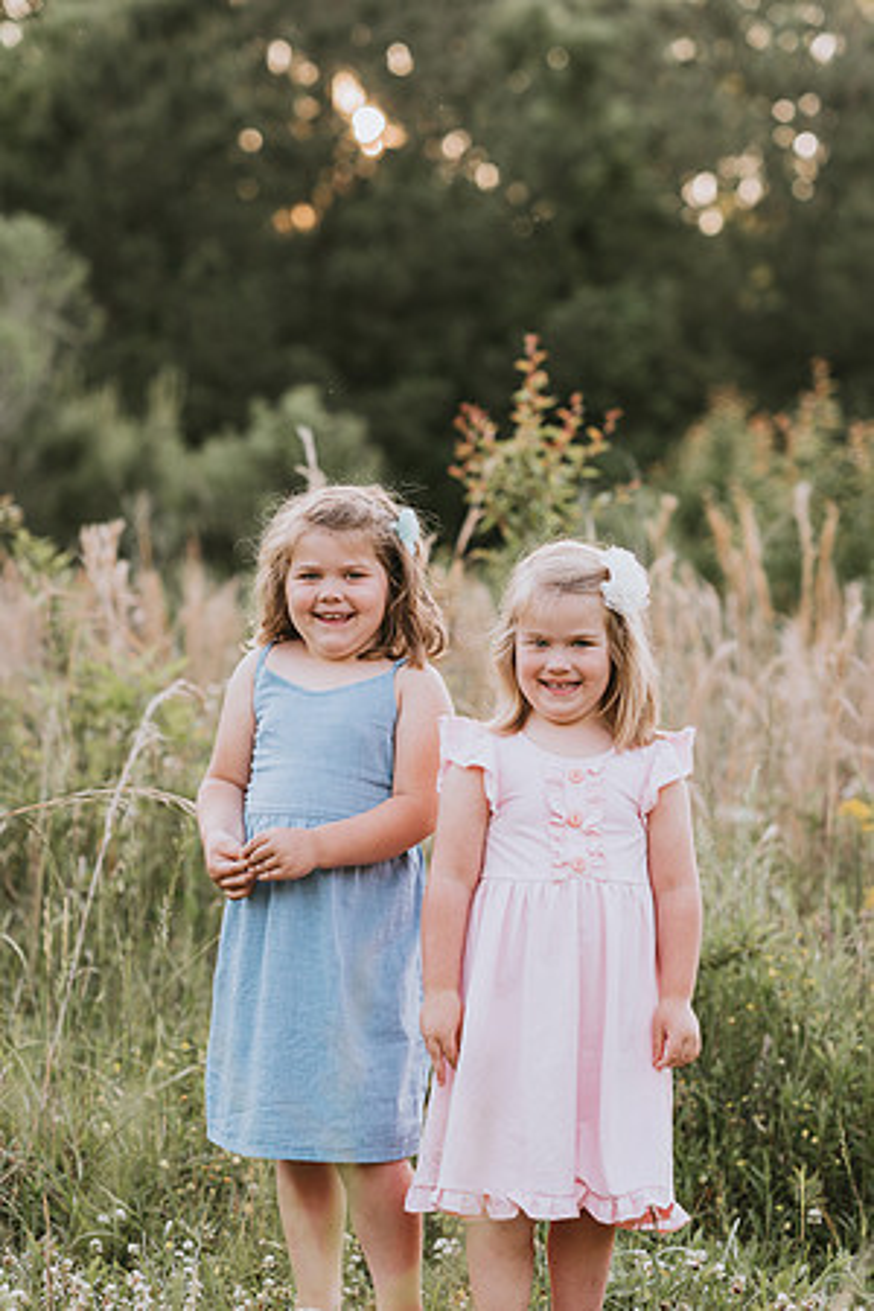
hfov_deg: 16.1
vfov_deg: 23.9
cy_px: 656
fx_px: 3095
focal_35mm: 85
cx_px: 437
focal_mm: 85
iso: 200
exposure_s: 1/320
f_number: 2.5
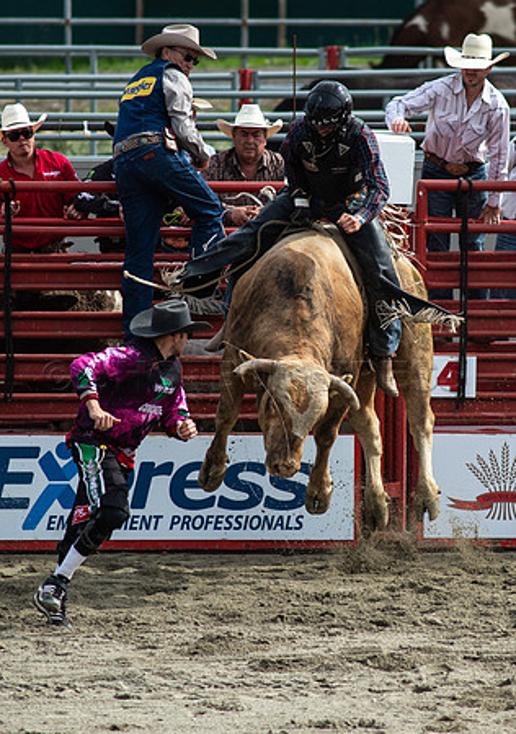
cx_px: 372
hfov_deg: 2.3
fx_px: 12938
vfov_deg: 3.3
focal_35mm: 624
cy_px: 405
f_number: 4
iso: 1000
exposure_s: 1/8000
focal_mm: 300
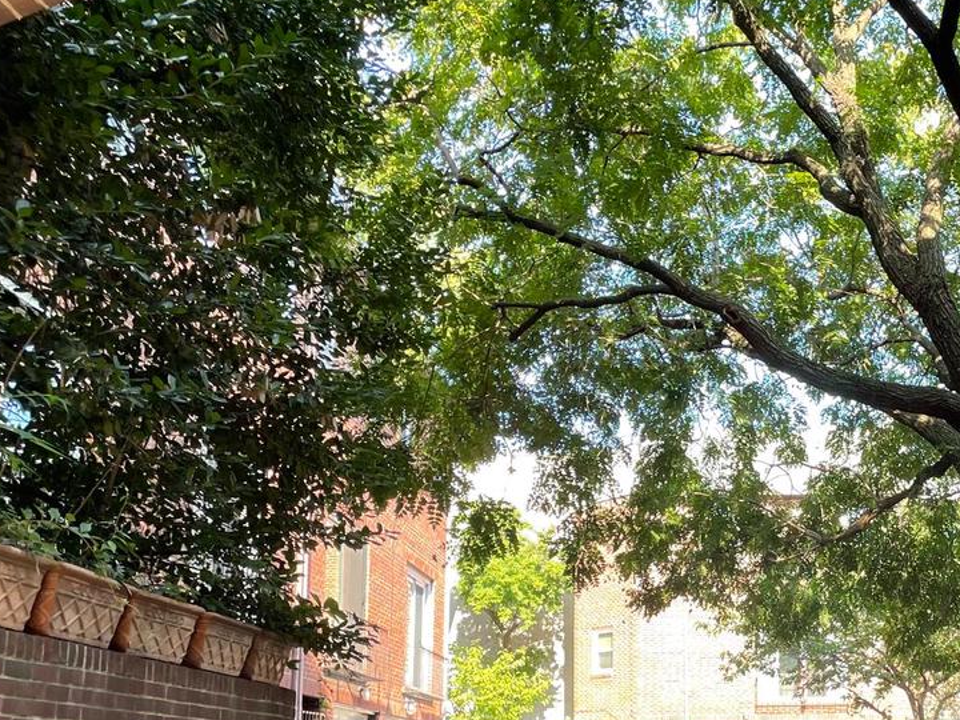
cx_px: 748
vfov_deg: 27.6
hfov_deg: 35.8
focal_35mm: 52
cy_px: 556
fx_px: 1442
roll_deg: +0.4
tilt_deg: +8.7
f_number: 1.6
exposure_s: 1/121
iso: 40
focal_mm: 4.2
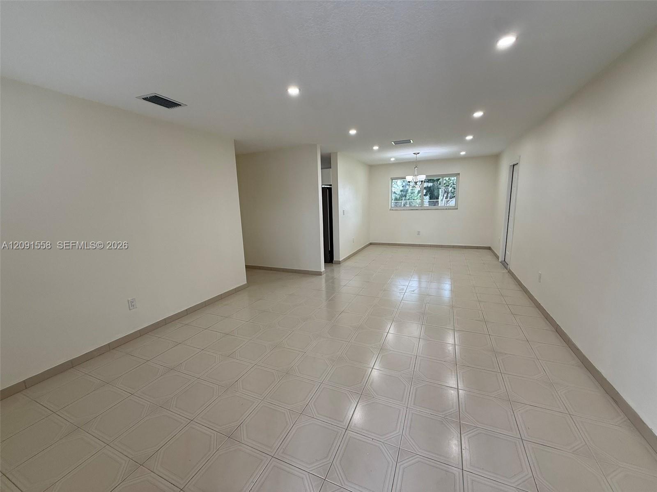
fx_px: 266
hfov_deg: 102.1
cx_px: 328
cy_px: 246
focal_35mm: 14
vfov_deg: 85.7
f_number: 2.2
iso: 80
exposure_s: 1/120
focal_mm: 2.22
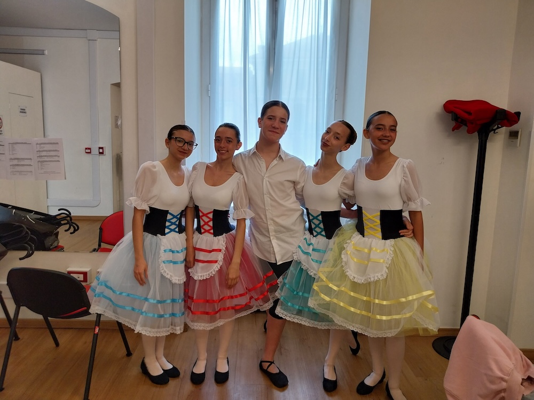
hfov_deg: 67.3
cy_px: 200
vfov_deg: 53.1
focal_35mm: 26
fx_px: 401
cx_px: 267
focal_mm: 4
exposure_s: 1/50
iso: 50
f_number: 1.8
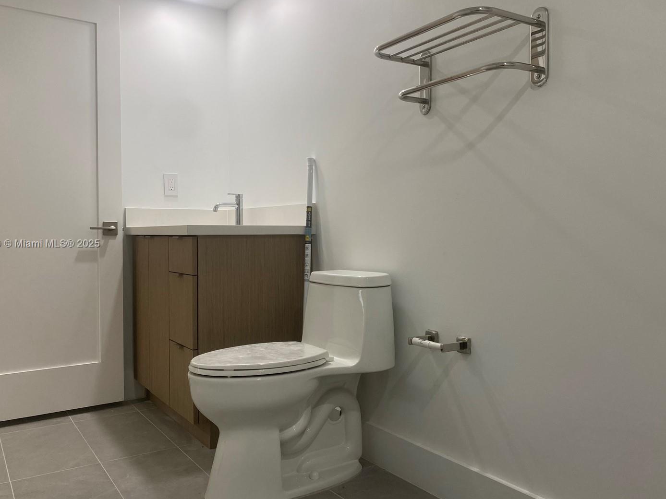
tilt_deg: -1.2
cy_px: 244
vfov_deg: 46.8
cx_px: 330
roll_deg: -0.5
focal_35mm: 30
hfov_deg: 60.0
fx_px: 577
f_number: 1.8
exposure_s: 1/120
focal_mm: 4.25
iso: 100
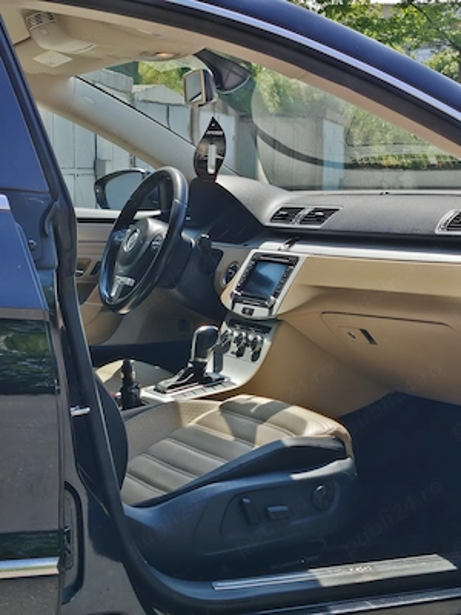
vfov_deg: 27.4
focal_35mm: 71
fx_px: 1261
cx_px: 230
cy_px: 308
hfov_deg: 20.7
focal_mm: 5.25
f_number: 1.75
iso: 100
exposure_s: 1/290
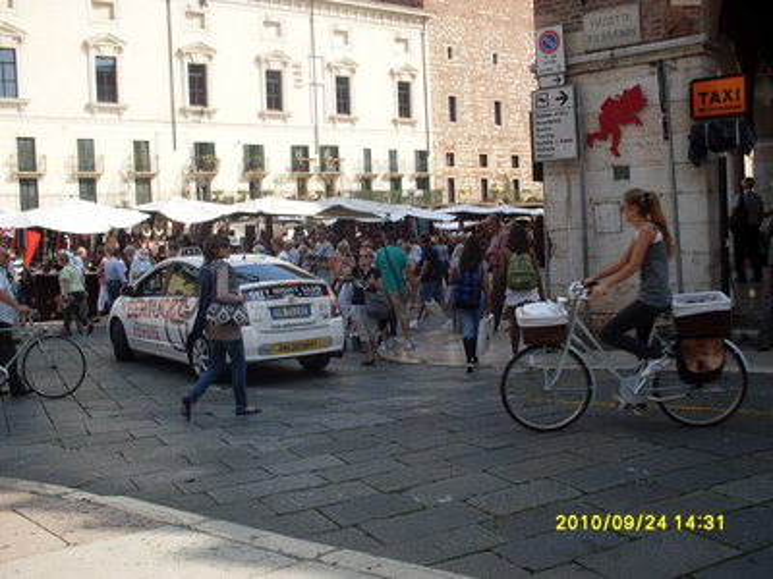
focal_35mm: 38
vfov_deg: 37.7
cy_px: 290
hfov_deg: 49.0
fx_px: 849
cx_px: 386
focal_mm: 6.3
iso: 80
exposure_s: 1/125
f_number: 8.4
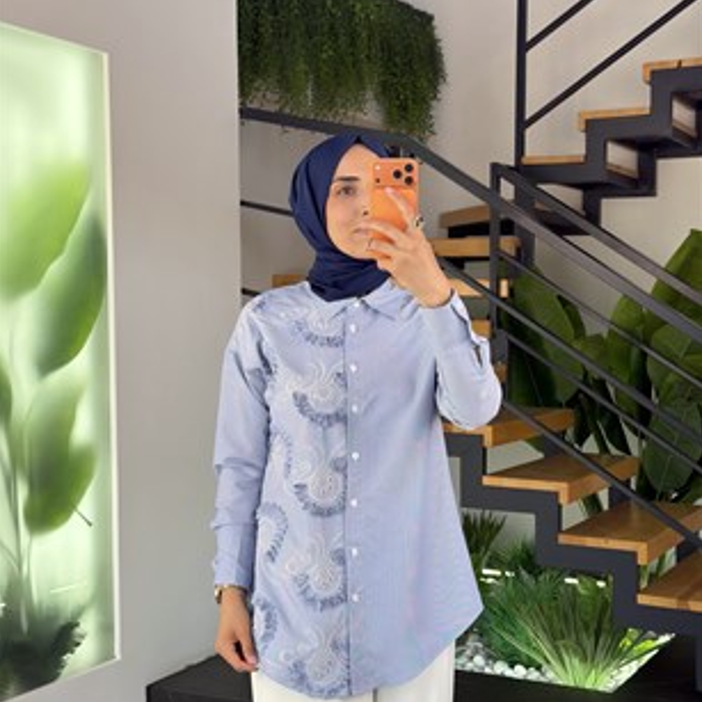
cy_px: 381
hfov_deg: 30.0
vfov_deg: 30.0
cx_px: 350
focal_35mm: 57
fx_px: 1308
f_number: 1.78
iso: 64
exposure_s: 1/196
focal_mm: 6.76
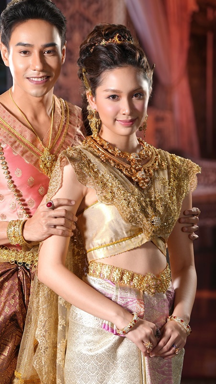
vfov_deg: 8.7
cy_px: 241
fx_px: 2538
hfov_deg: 4.9
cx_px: 46
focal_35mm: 249
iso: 100
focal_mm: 159
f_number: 3.2
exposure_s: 1/125
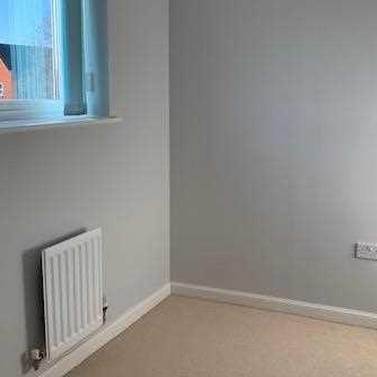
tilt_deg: -11.6
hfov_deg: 38.1
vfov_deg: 38.3
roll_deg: -2.0
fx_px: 542
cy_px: 179
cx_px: 234
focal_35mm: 44
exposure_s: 1/301
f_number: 1.8
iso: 25
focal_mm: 4.25
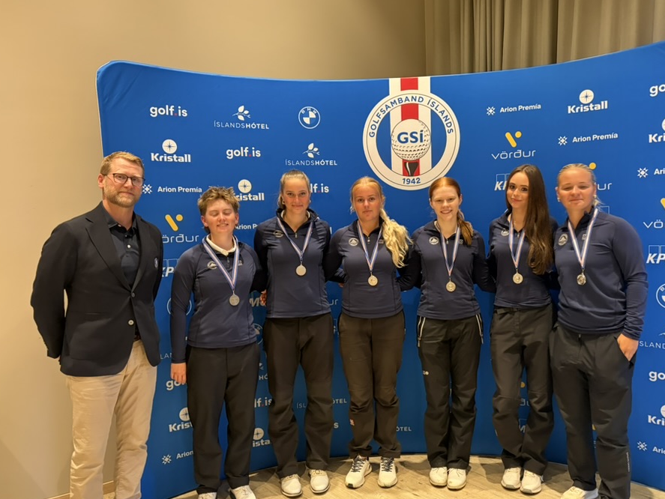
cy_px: 269
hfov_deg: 59.8
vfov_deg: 46.8
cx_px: 373
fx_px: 577
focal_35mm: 30
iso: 500
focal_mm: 5.96
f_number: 1.6
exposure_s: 1/33
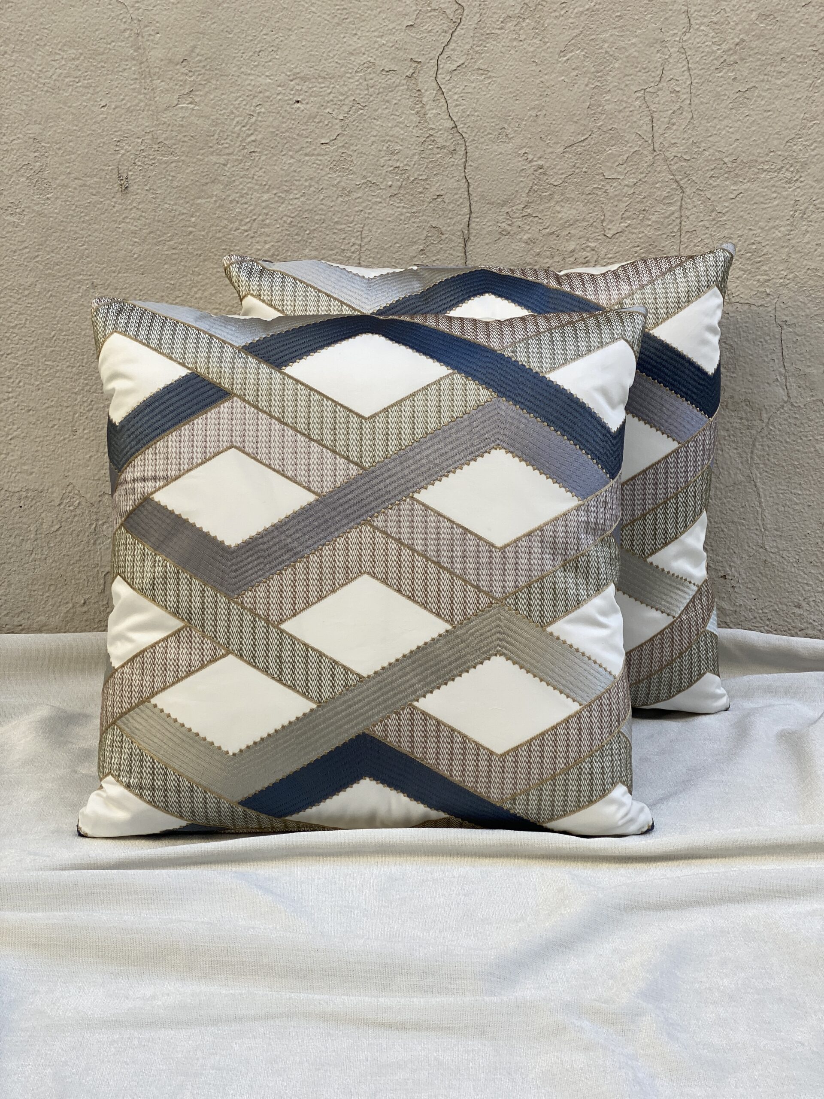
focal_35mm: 52
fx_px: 1650
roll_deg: +0.0
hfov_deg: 28.0
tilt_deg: -16.1
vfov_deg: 36.8
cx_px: 412
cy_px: 550
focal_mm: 6
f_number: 2
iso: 20
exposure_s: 1/155
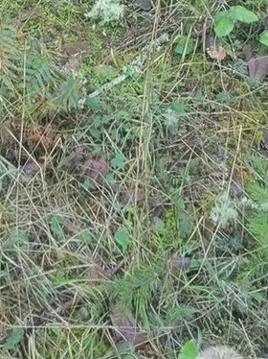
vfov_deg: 17.6
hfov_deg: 15.2
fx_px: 982
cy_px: -238
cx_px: -23
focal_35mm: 95
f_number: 1.8
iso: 200
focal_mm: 5.4
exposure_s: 1/60
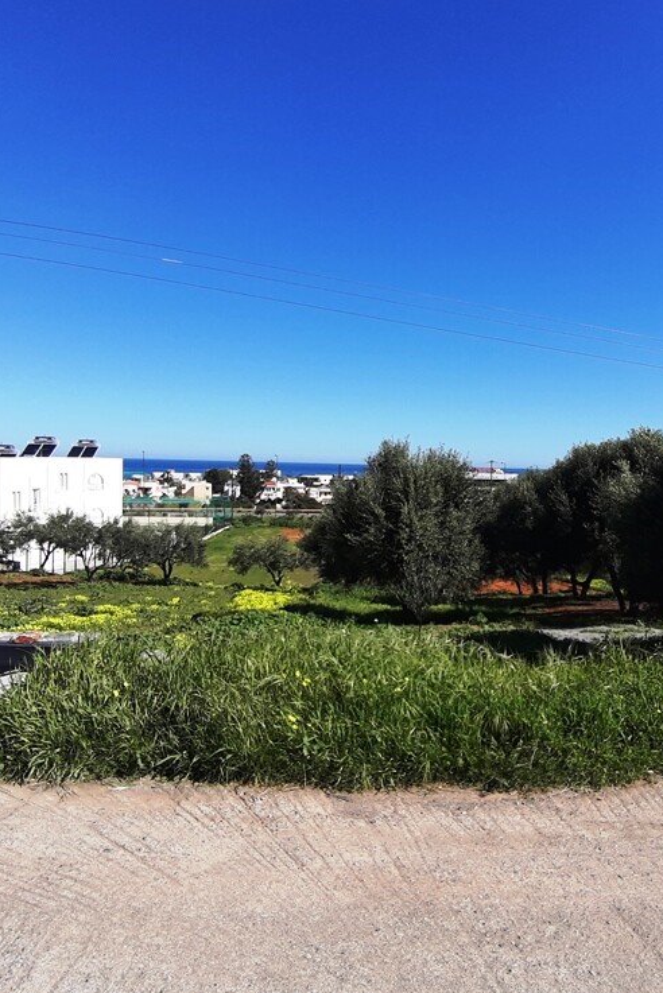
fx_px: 718
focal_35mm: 26
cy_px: 496
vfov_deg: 69.4
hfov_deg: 49.3
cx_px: 402
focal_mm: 1.87
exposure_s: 1/1359
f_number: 2.4
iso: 40
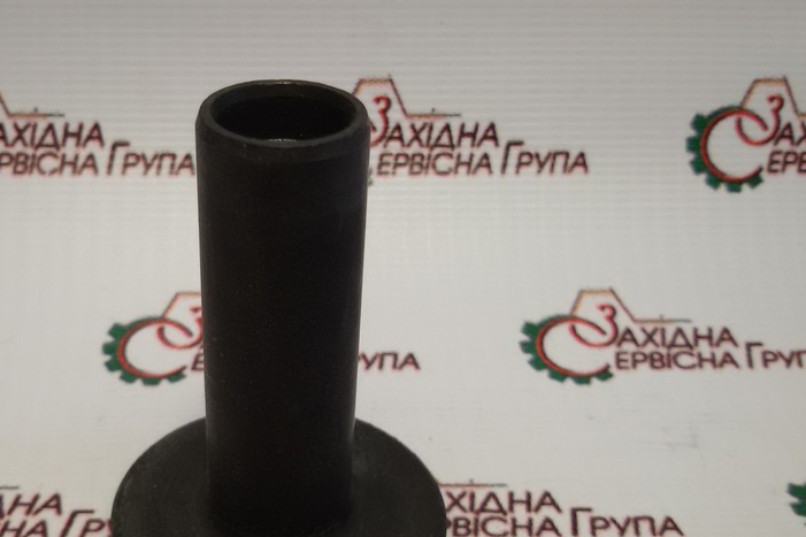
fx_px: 1030
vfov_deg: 29.1
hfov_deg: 42.4
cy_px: 333
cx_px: 298
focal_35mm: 46
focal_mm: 2.93
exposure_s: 1/100
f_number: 2.4
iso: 40
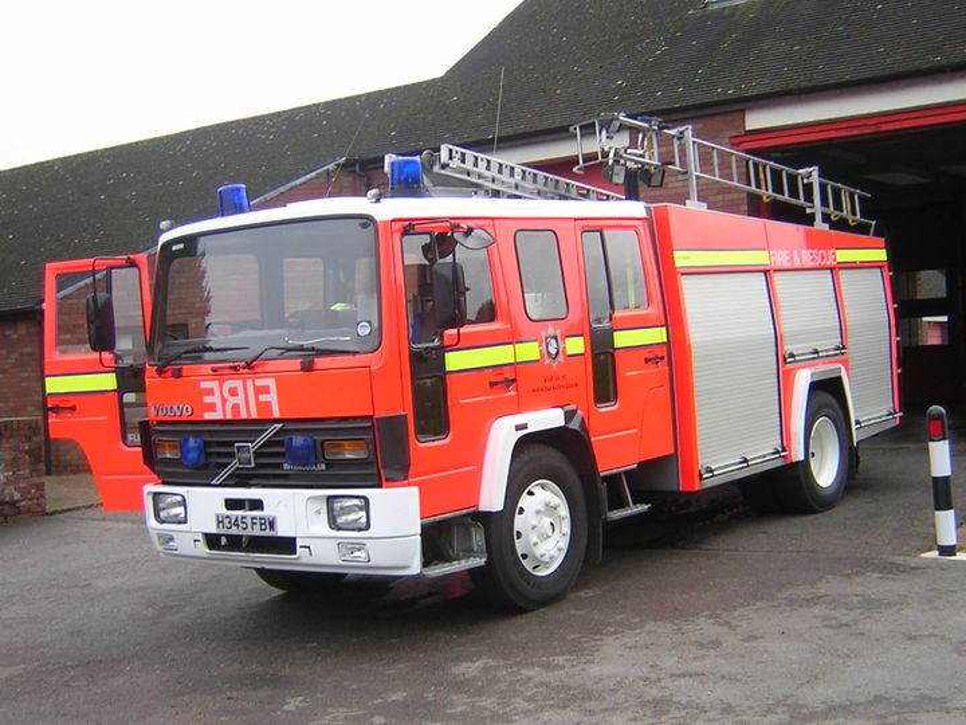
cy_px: 362
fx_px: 1200
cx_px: 483
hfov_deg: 43.9
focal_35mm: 43
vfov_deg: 33.6
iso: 100
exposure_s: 1/59.4
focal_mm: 5.6
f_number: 2.8
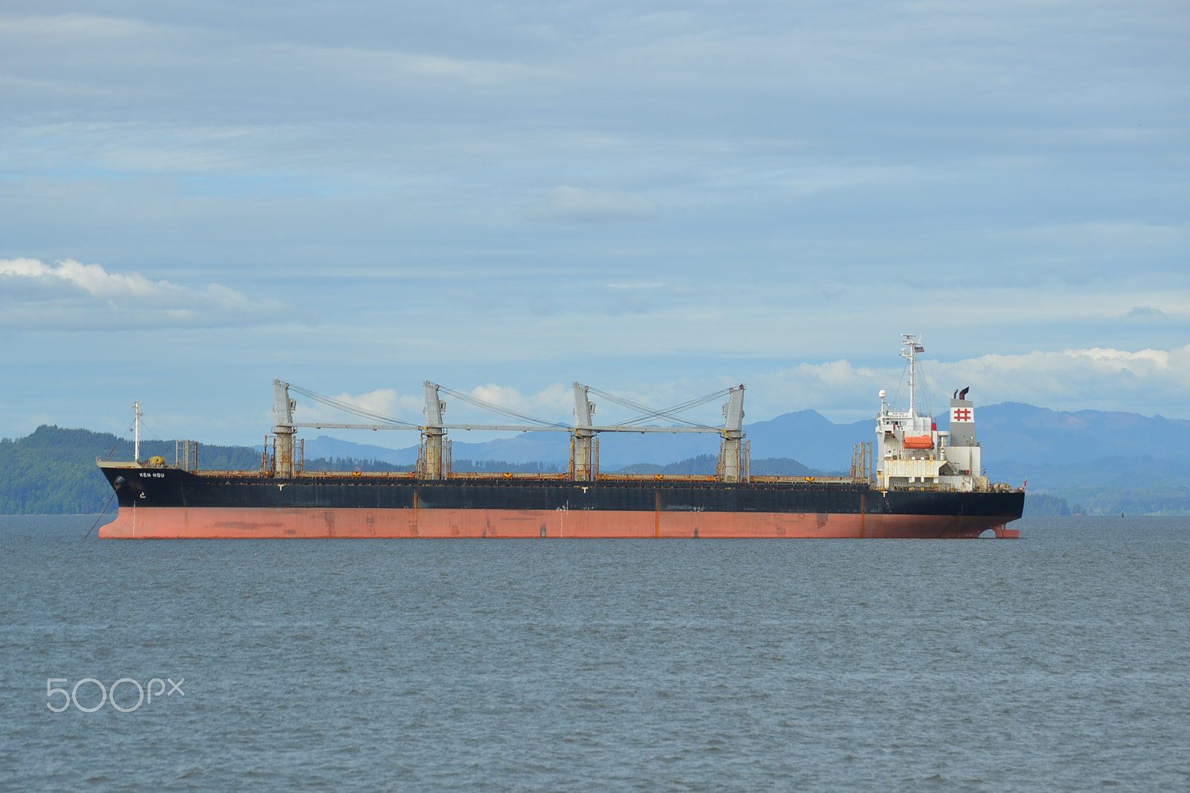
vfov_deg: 9.1
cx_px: 595
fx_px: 4957
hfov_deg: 13.7
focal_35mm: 150
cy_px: 396
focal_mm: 100
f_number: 8
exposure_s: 1/250
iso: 100
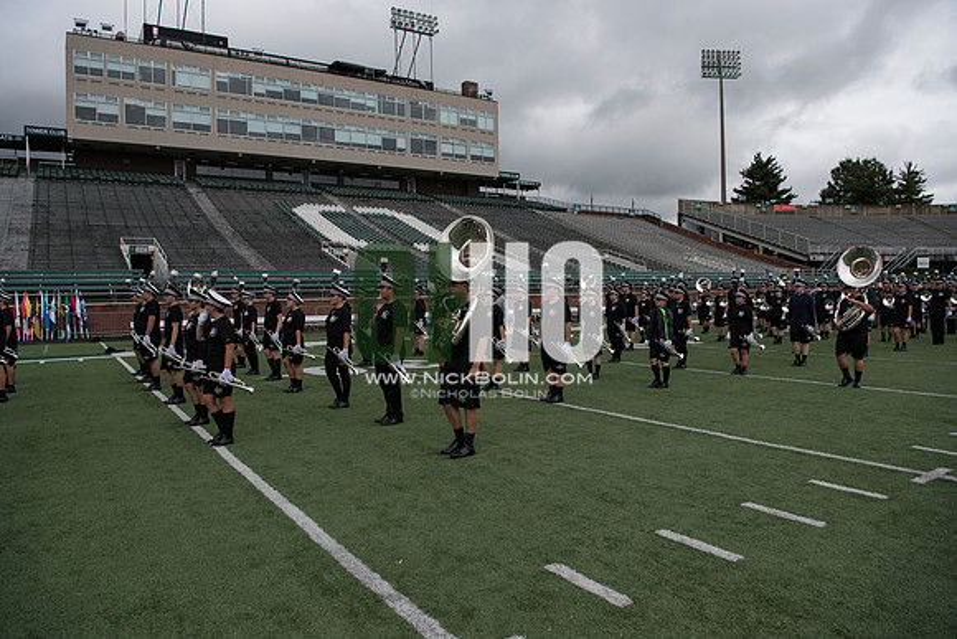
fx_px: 638
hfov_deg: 73.7
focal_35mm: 24
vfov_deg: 53.2
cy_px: 320
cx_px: 478
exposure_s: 1/2500
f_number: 5.6
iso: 640
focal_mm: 24
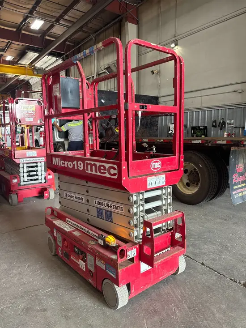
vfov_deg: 67.3
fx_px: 246
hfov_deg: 53.1
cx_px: 123
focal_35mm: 26
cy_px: 164
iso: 125
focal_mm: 5.96
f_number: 1.6
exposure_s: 1/60
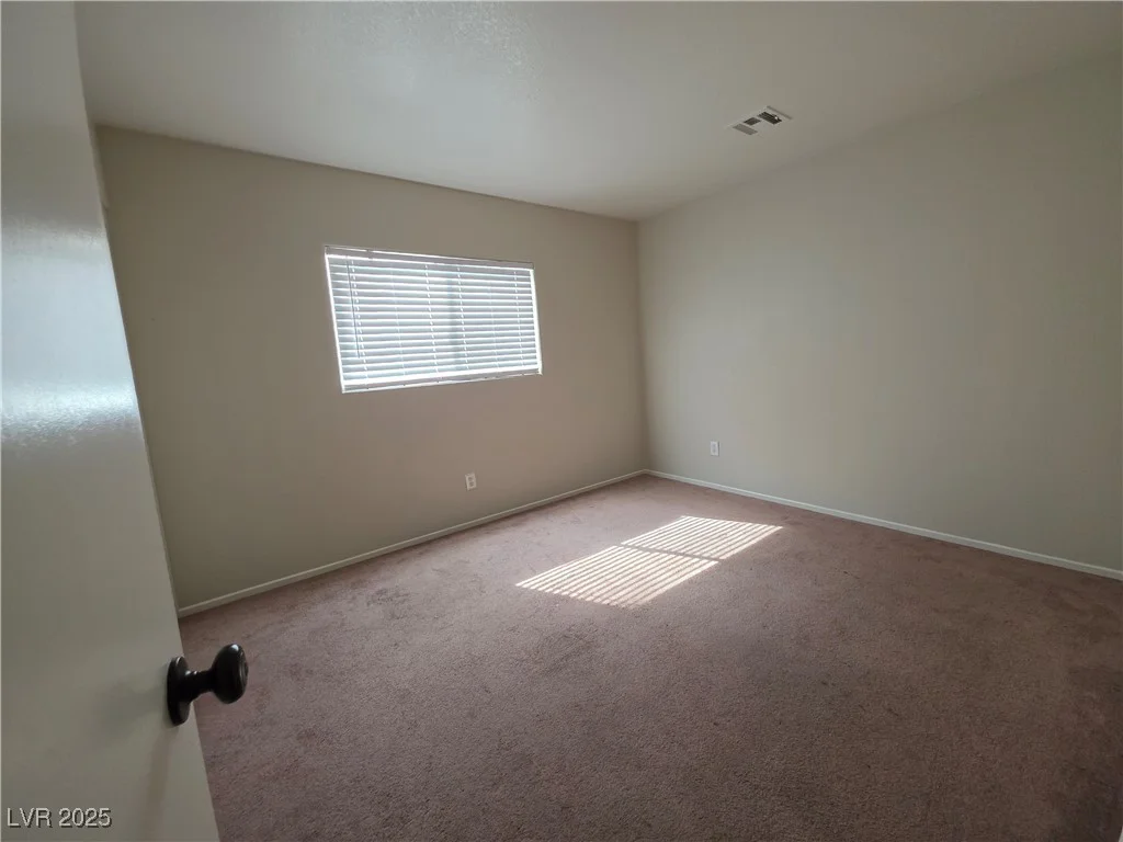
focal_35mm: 13
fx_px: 422
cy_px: 421
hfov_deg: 106.2
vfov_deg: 89.9
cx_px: 562
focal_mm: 2.2
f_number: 1.9
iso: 200
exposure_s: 1/120
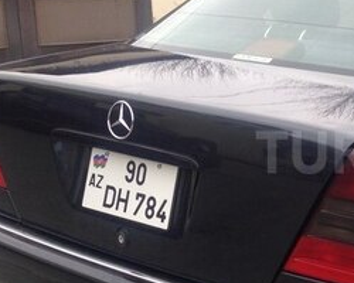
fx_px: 891
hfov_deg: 21.2
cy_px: 152
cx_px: 401
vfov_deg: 18.1
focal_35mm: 85
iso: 50
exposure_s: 1/433
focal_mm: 4.12
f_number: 2.4
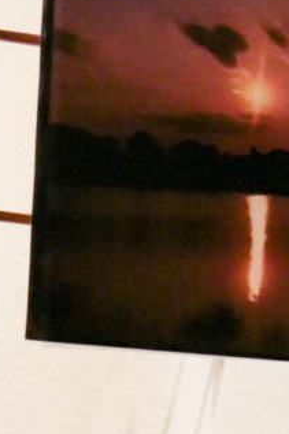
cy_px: 494
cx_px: 377
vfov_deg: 7.8
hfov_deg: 5.2
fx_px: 3146
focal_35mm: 261
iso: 1600
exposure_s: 1/80
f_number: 8
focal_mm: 25.2
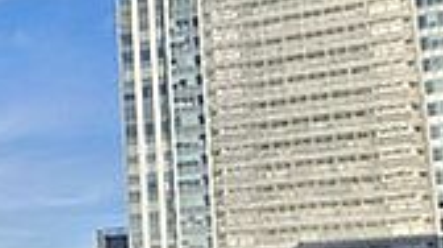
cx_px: -13
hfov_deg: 34.6
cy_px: 248
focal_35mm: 54
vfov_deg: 21.4
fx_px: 634
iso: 50
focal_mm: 2.2
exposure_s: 1/1120
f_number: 2.2
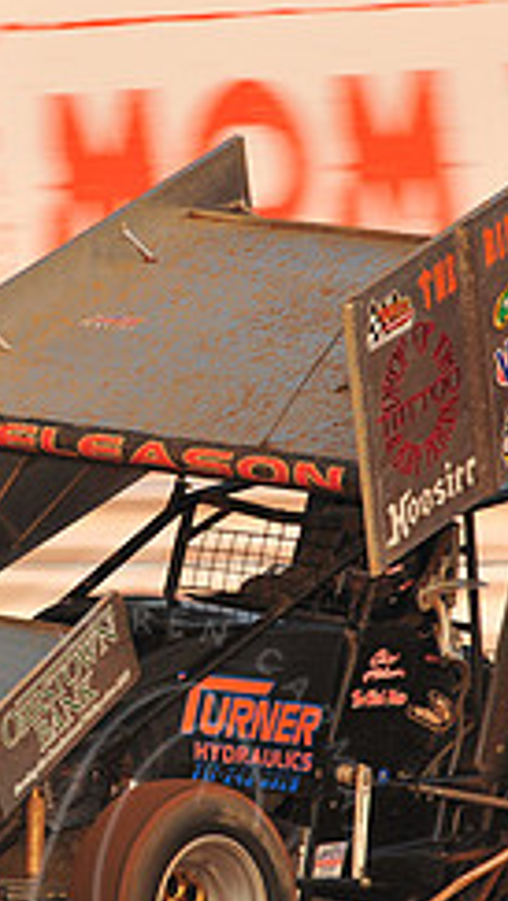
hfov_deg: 2.4
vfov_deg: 4.3
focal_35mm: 500
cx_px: 141
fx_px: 11953
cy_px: 489
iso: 1000
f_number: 8
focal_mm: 200
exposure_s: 1/320
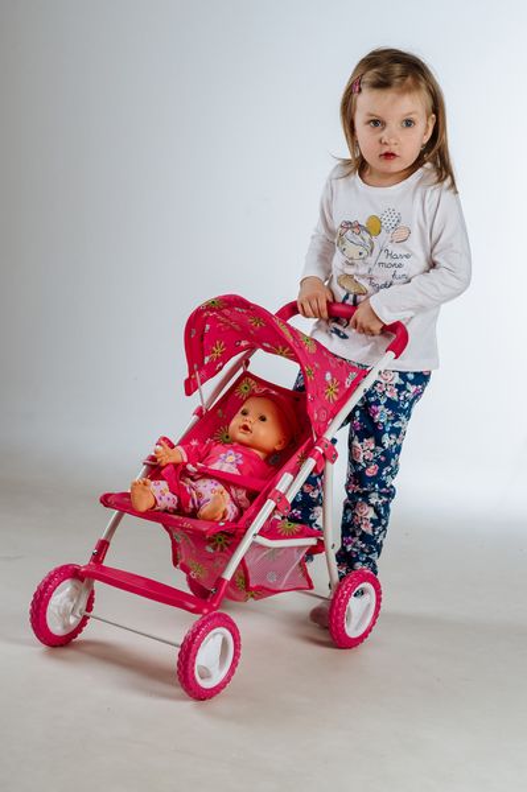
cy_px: 396
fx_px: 1870
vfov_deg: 23.9
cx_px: 264
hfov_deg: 16.0
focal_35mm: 85
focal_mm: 85
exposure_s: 1/125
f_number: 6.3
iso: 50
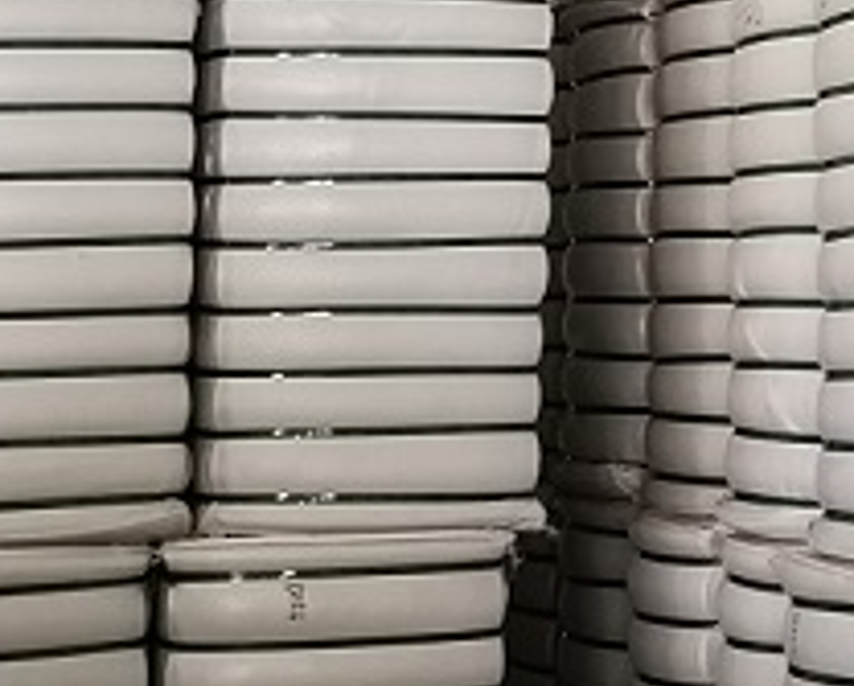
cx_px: 1195
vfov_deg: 11.8
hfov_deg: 14.1
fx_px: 3265
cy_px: -82
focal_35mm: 129
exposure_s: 1/33.3
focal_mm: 3.95
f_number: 1.8
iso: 200
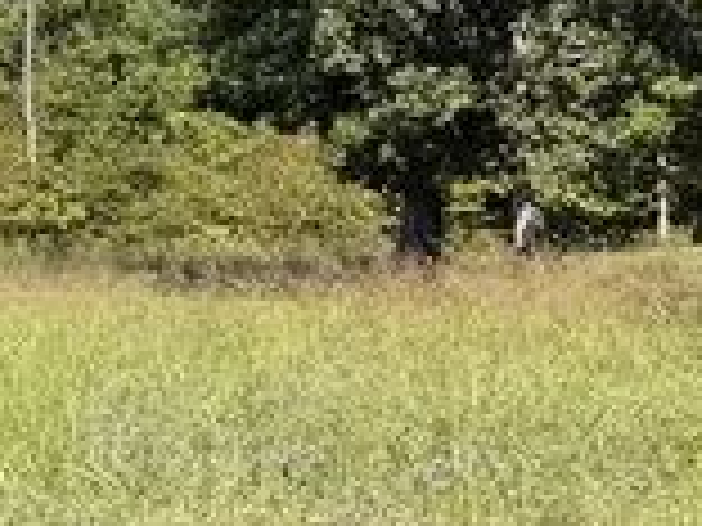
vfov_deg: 9.4
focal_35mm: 158
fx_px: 3204
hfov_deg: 10.4
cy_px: 180
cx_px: -1084
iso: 80
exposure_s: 1/3145
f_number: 1.78
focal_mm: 6.76
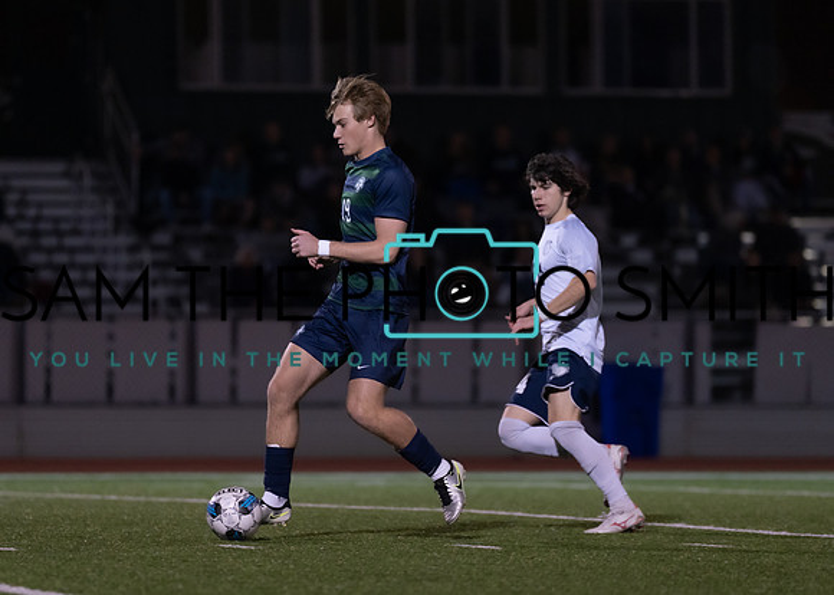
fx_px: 6865
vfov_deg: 5.0
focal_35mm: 290
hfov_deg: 7.0
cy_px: 298
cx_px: 411
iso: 2000
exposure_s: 1/1000
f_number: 2.8
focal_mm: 200
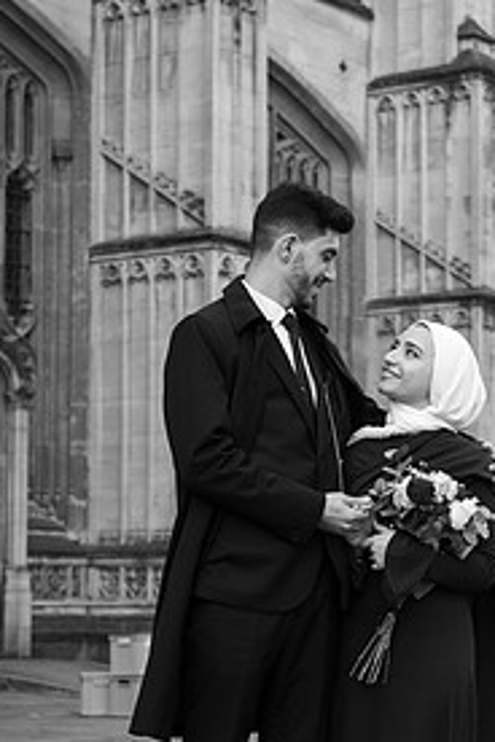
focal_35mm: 98
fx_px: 2021
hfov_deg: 13.9
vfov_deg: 20.7
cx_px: 323
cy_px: 497
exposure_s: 1/640
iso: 200
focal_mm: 40
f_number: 2.8
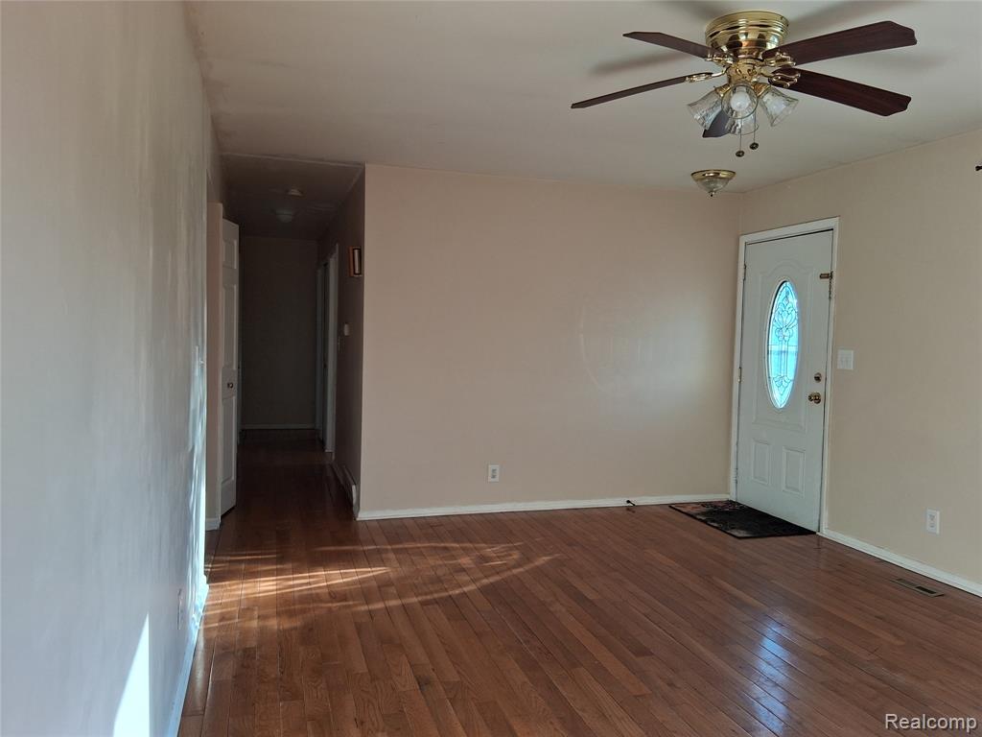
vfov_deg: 53.1
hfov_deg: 67.3
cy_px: 368
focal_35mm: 26
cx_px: 491
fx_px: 738
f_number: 1.8
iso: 64
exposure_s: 1/100
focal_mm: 3.98
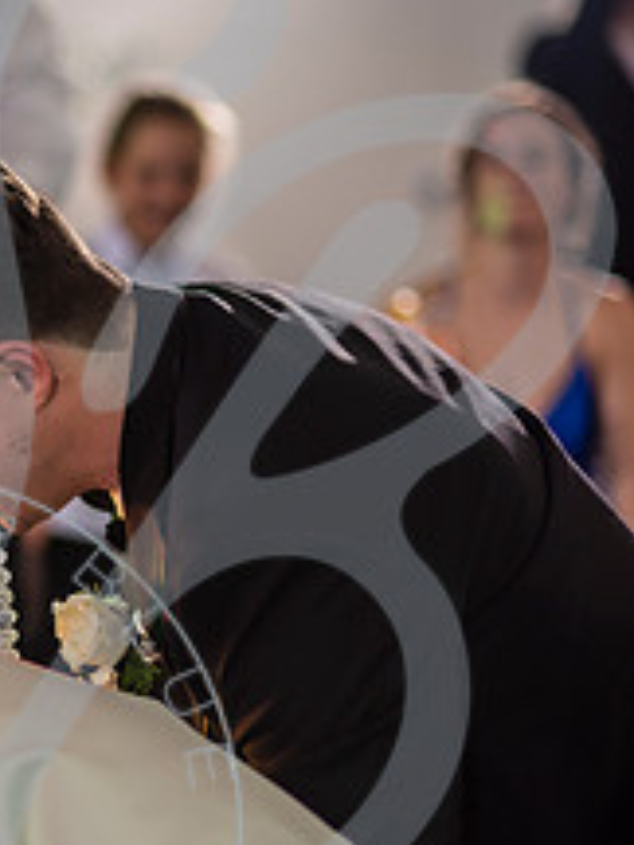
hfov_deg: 8.7
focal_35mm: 170
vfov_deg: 11.6
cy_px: 532
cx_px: 55
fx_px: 4151
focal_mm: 85
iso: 400
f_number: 1.8
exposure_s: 1/200
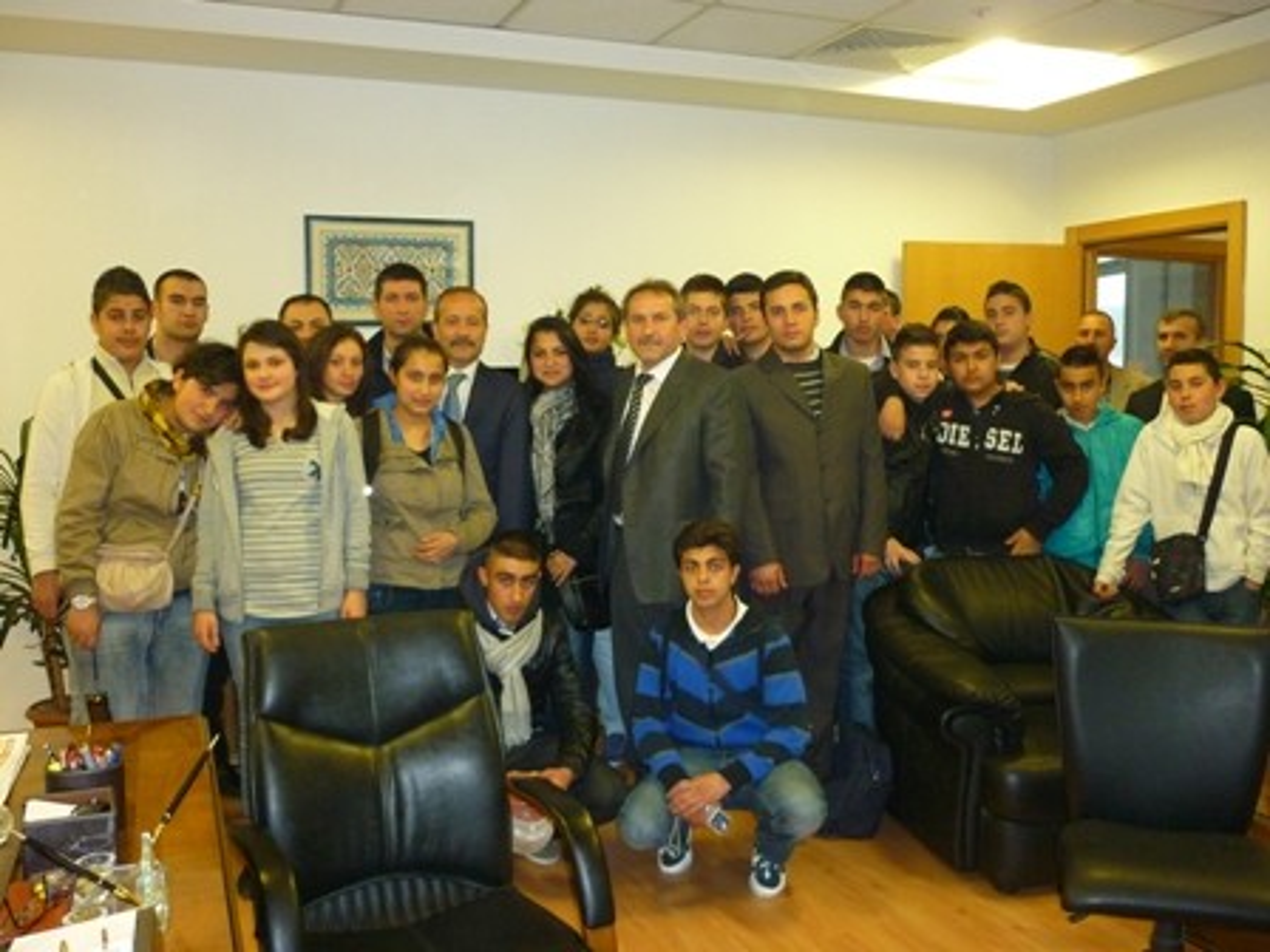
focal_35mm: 33
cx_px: 635
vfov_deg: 42.9
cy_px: 476
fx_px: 1211
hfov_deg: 55.4
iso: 250
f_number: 2.8
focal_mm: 5.5
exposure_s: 1/30
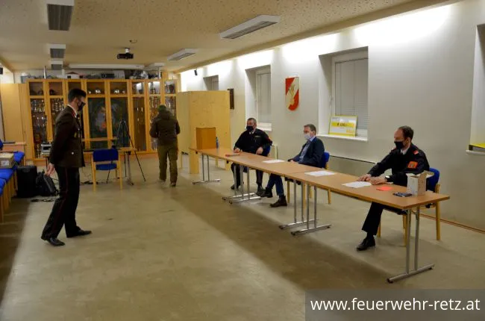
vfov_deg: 47.7
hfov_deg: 67.5
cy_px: 160
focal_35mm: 27
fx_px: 363
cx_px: 242
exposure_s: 1/60
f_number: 4
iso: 800
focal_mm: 18
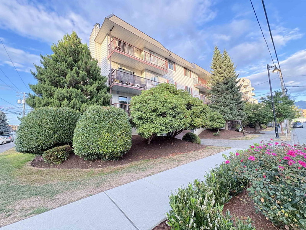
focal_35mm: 14
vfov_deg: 85.7
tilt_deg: +5.9
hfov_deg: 102.1
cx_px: 153
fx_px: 124
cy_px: 115
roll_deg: +1.7
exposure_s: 1/99
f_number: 2.2
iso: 160
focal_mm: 2.22
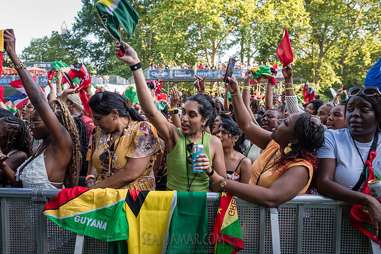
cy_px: 127
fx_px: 272
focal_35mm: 26
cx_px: 190
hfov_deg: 70.0
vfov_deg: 50.1
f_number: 4
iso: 1600
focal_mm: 24
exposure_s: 1/640
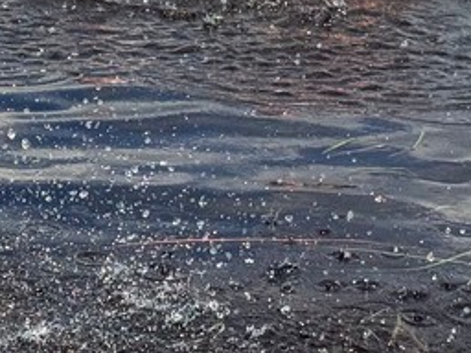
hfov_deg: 10.2
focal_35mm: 189
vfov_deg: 7.7
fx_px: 2572
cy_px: -193
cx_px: -149
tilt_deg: -8.5
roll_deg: -0.9
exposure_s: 1/5587
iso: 64
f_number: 1.78
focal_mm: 6.76
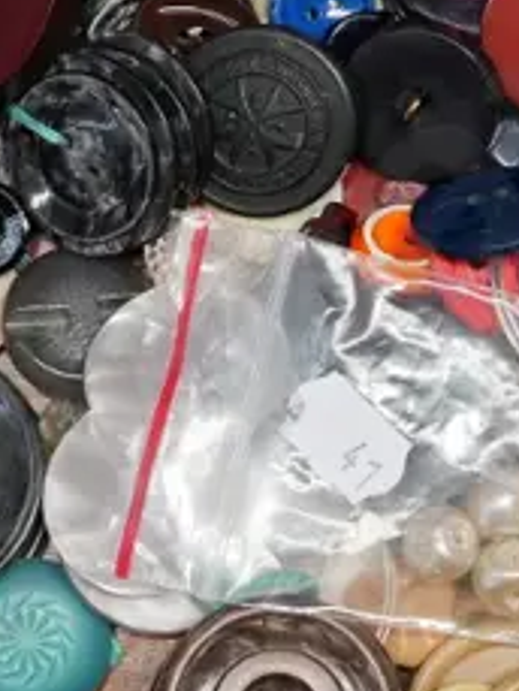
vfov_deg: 11.0
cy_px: 290
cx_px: 335
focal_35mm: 179
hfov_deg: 8.3
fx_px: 3575
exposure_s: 1/60
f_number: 4.1
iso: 1250
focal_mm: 20
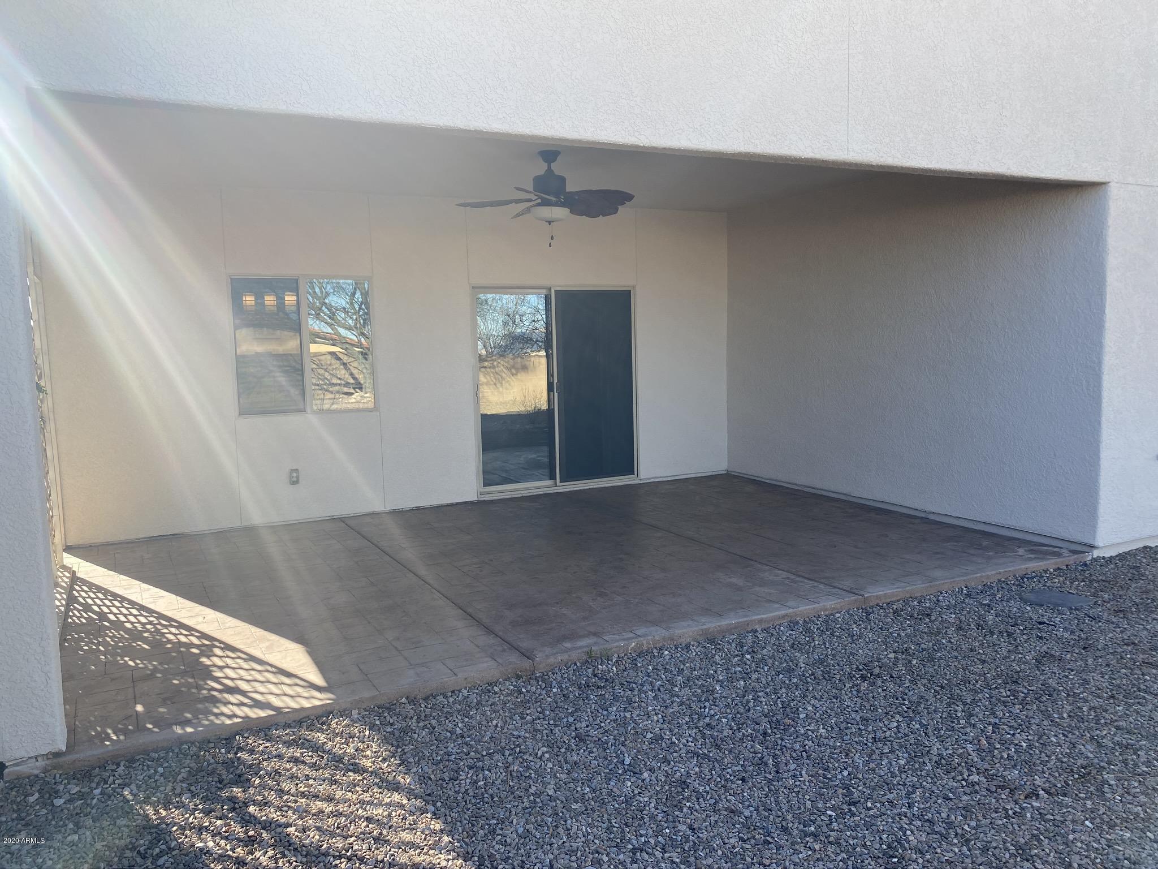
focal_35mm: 26
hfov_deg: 67.3
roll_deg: +0.5
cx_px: 579
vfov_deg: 53.1
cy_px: 434
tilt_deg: -4.5
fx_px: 870
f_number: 1.8
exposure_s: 1/597
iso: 32
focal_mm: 4.25
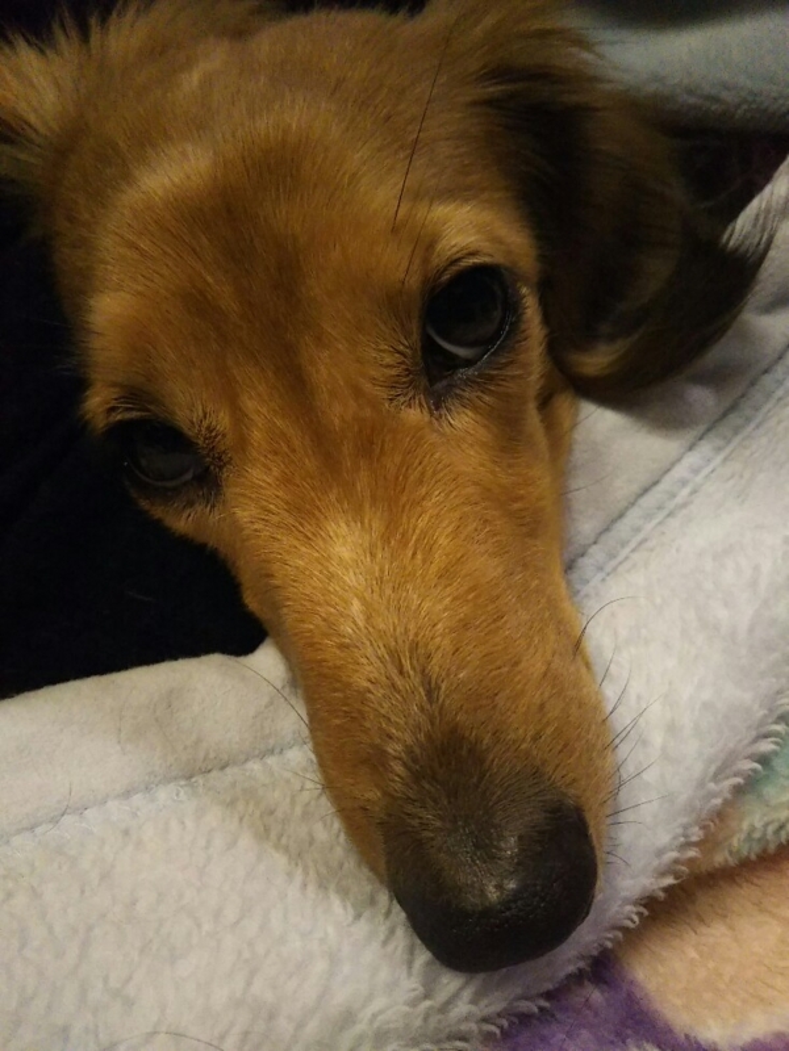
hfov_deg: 46.8
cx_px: 394
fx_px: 912
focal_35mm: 30
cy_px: 526
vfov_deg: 60.0
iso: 500
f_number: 2.2
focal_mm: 4
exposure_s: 1/25
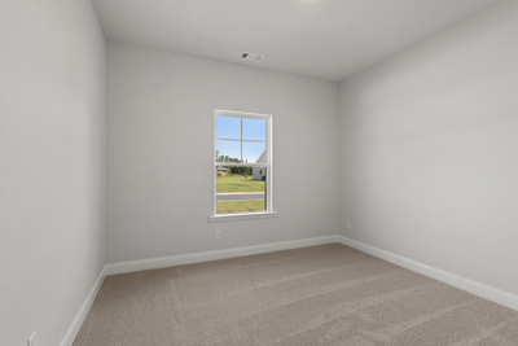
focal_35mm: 16
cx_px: 259
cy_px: 173
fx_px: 230
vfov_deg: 73.8
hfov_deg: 96.7
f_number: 10
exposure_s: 1/5
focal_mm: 16
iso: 250
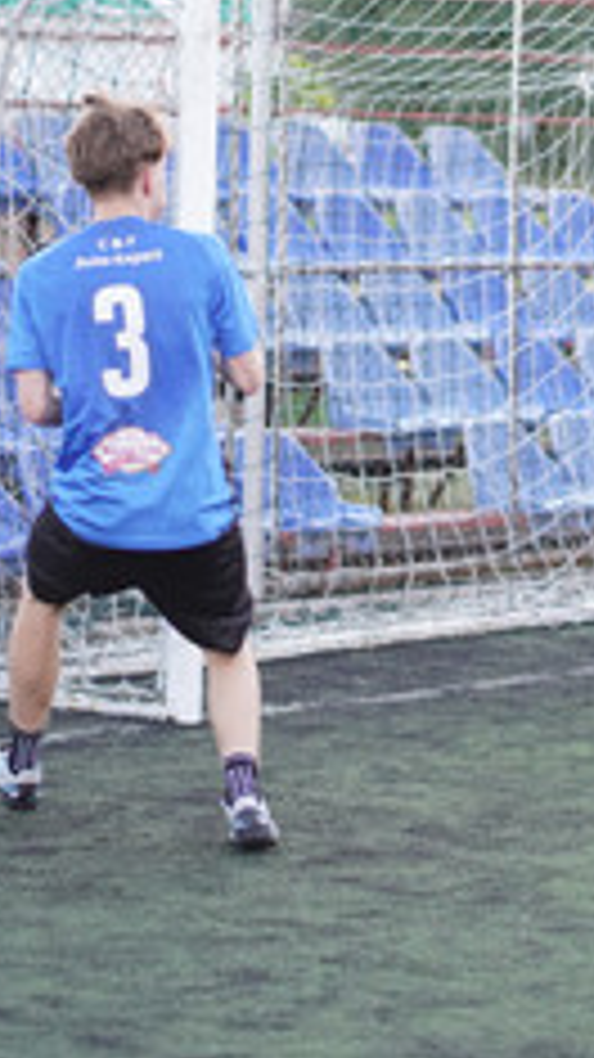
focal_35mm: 189
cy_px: 380
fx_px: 5298
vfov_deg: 11.4
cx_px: 693
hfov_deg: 6.4
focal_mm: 85
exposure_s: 1/1600
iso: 2000
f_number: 1.8
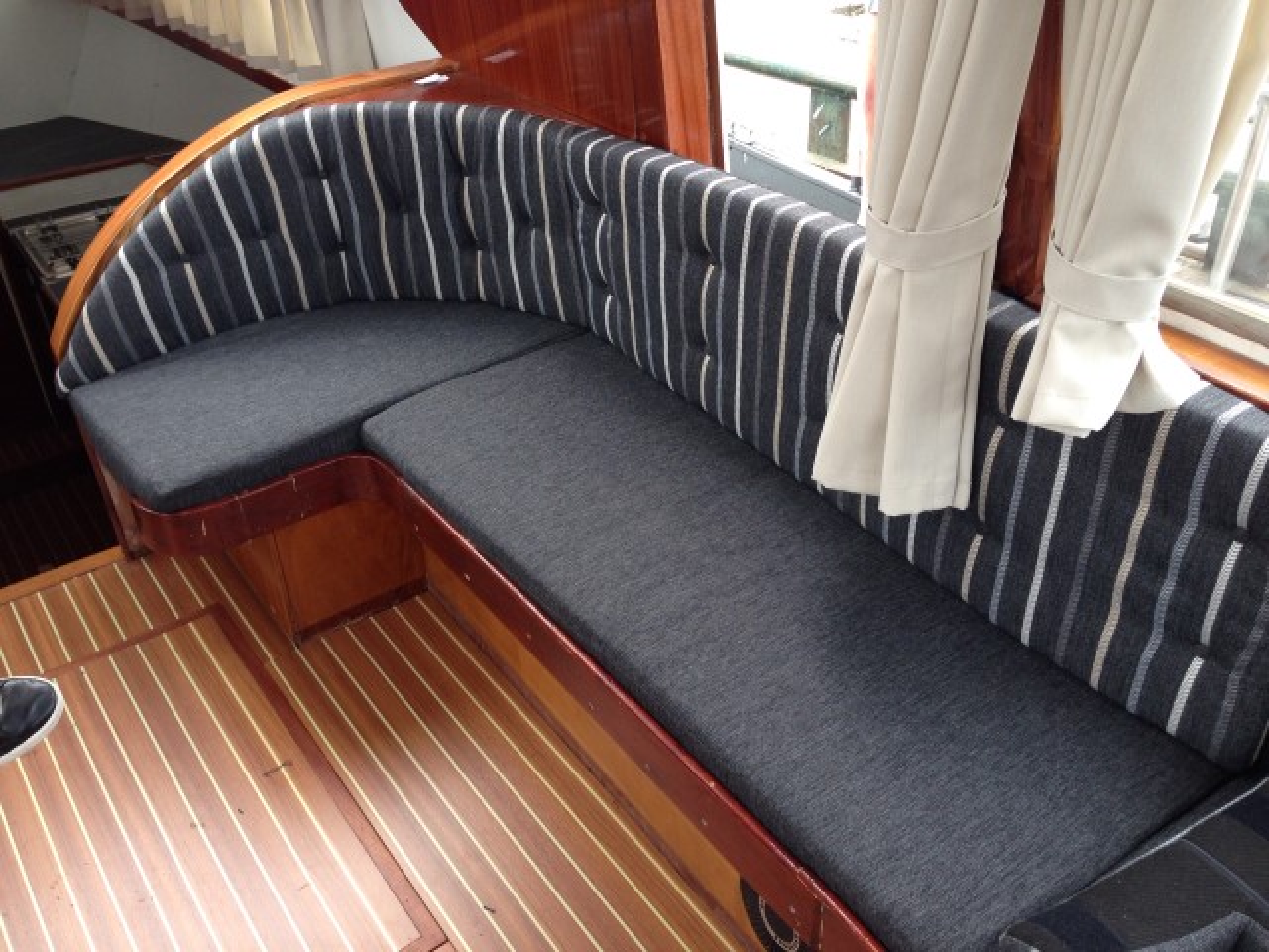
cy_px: 476
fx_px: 1210
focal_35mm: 33
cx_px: 634
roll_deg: +5.0
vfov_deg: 42.9
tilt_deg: -34.7
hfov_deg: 55.4
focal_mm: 4.12
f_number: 2.4
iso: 64
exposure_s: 1/120
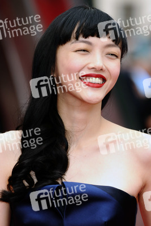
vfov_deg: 6.9
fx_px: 1886
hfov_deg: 4.6
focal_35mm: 300
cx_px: 76
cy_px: 113
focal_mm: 200
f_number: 4.5
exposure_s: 1/250
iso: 200
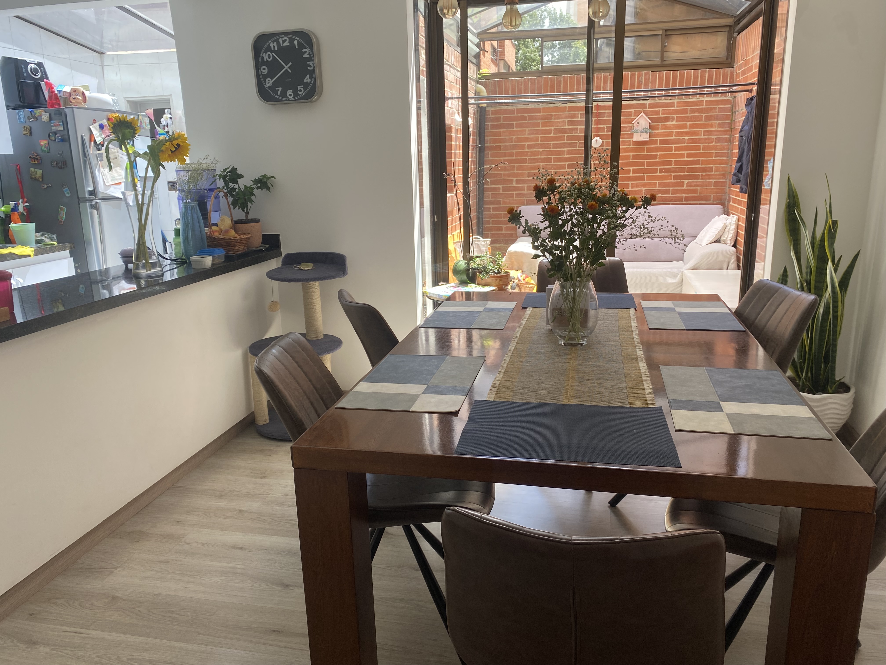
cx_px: 443
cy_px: 332
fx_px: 665
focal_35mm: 26
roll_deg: +1.5
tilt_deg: -14.4
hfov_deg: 67.3
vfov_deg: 53.1
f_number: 1.8
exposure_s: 1/122
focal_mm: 4.25
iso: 32
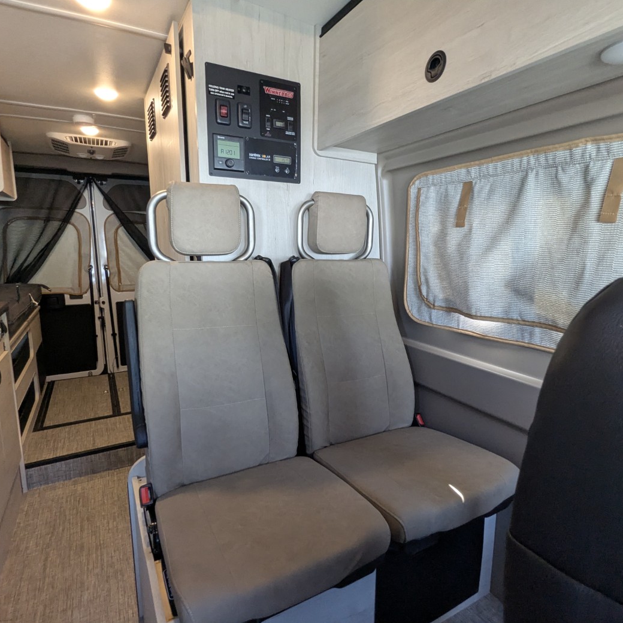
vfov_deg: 77.7
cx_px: 313
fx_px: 387
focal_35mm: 19
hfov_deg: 77.7
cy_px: 313
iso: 296
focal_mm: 2.35
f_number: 2.2
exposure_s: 1/83.1
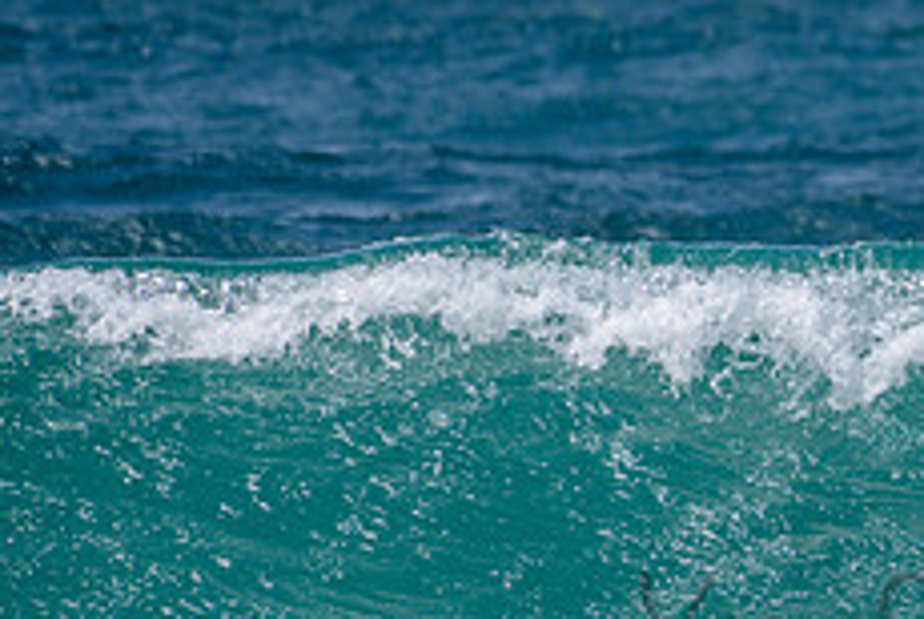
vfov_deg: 0.9
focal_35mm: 1547
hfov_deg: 1.3
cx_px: 1273
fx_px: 39756
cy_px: 434
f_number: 5.6
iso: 100
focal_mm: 500
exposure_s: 1/2000
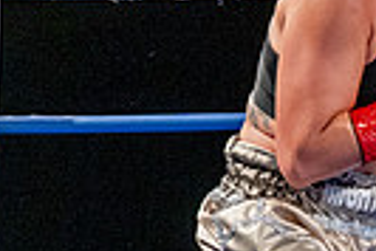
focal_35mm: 315
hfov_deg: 6.4
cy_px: 179
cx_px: 625
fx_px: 3294
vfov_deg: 4.4
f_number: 4
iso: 3200
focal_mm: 70
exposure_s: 1/800
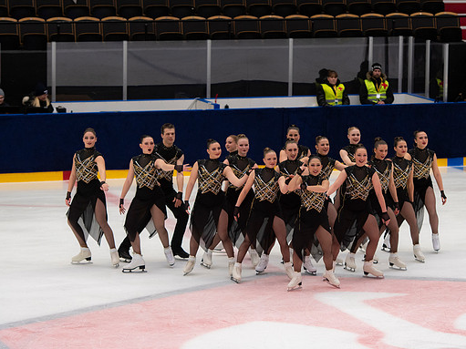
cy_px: 175
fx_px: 2423
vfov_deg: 8.2
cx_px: 264
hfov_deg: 11.0
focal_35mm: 180
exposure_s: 1/400
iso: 640
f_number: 3.5
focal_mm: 110
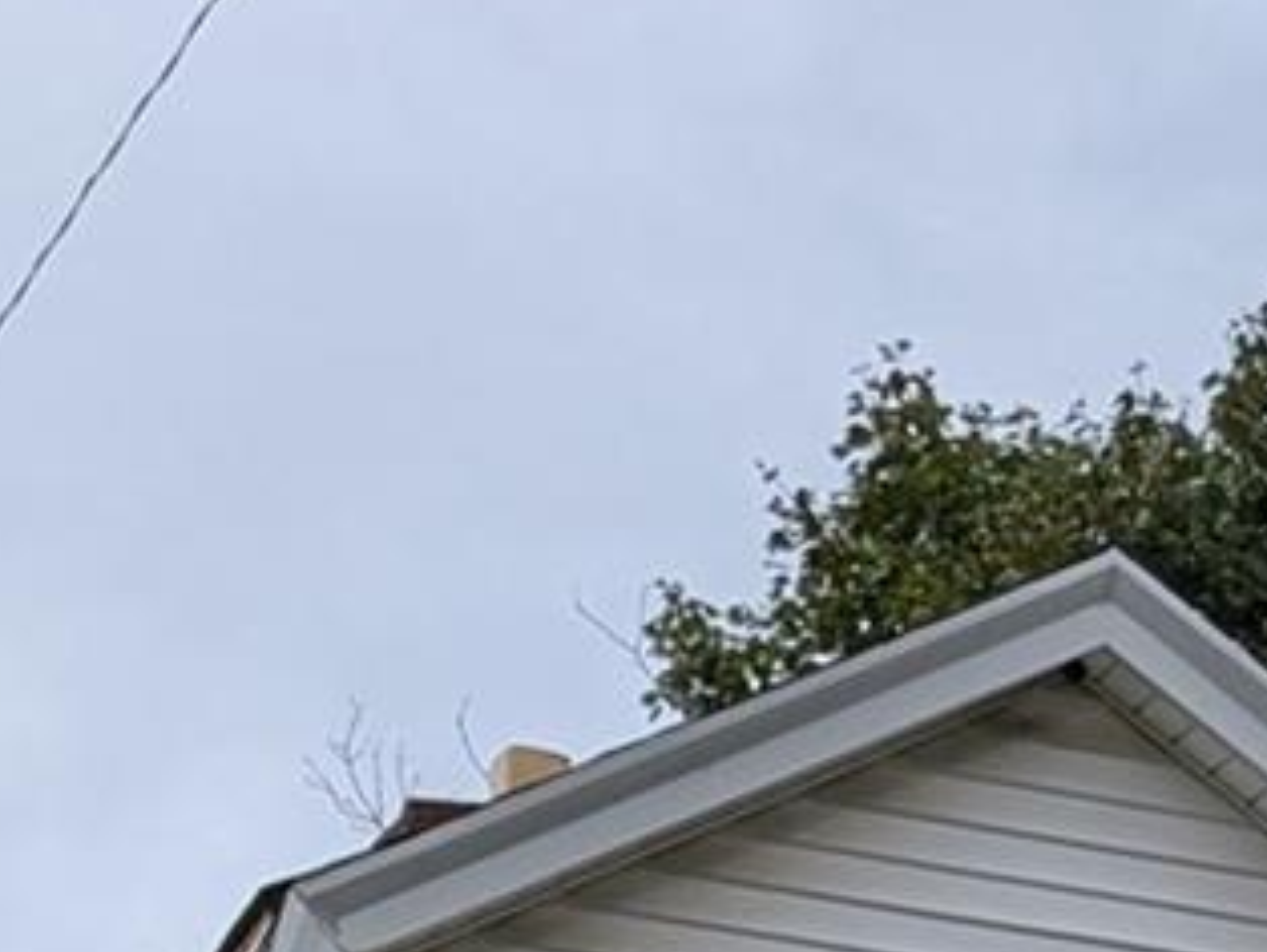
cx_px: 952
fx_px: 5714
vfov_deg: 8.2
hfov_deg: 12.6
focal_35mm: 156
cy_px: 2787
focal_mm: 6.9
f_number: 1.68
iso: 22
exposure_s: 1/522
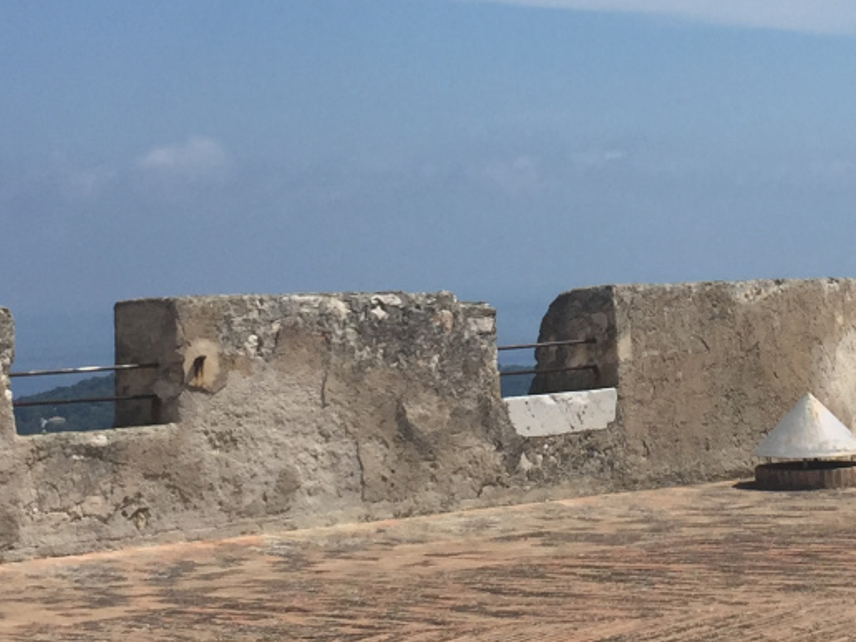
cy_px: 18
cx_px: 737
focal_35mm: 90
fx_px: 2226
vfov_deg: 16.1
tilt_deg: +5.0
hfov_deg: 21.4
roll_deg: +1.7
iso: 32
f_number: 2.2
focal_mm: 4.15
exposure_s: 1/3968
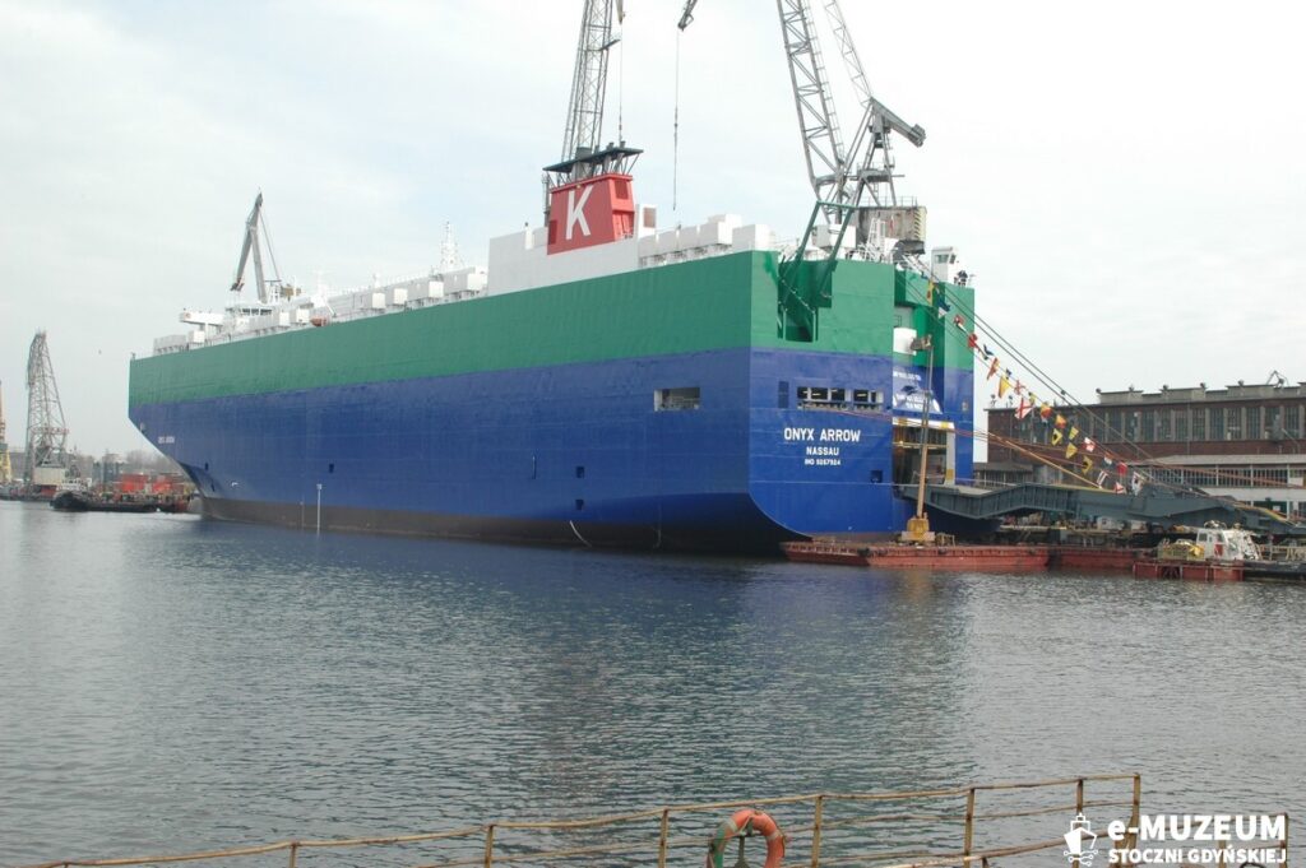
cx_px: 653
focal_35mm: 46
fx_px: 1686
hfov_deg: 42.4
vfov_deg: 28.9
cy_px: 434
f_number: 11
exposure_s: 1/160
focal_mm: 31
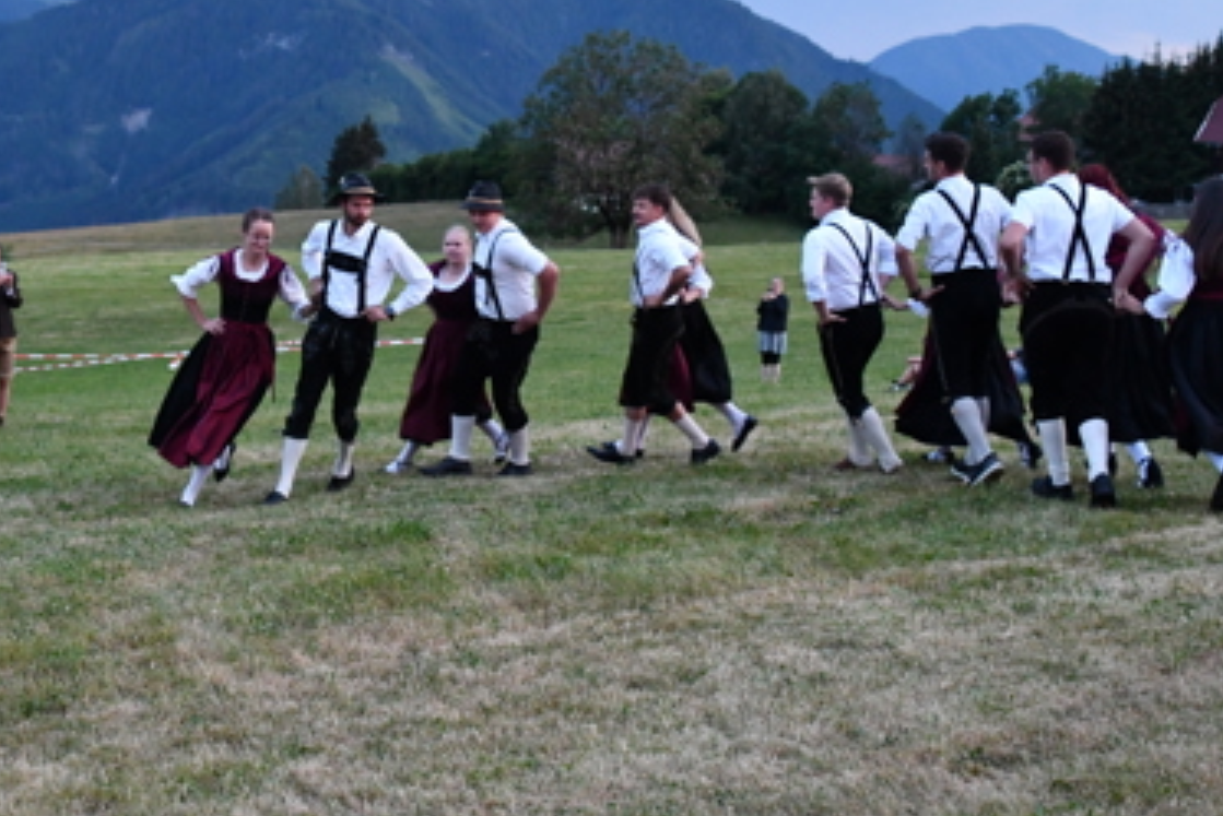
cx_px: 446
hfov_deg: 31.7
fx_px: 2141
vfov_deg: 21.5
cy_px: 297
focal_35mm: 63
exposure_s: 1/125
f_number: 4
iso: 3200
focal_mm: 28
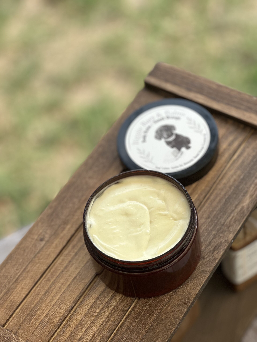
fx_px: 762
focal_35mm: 77
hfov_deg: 19.1
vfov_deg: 25.3
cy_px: 171
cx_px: 128
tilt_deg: -51.5
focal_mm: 9
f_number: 2.8
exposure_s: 1/428
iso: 32
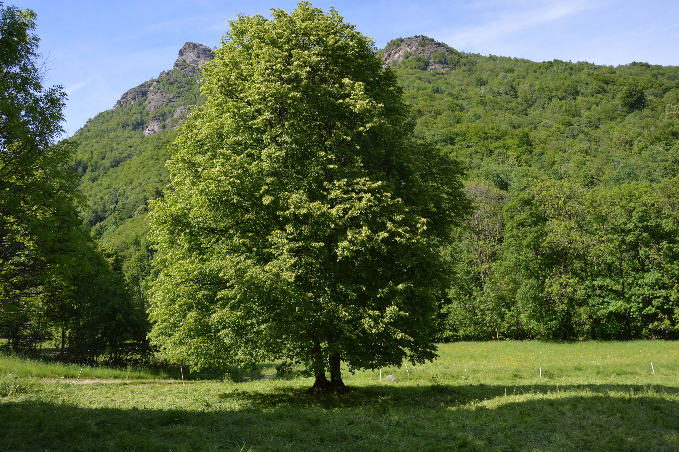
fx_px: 509
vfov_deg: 47.8
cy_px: 226
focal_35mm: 27
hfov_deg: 67.4
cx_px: 340
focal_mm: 18
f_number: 7.1
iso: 100
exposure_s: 1/200
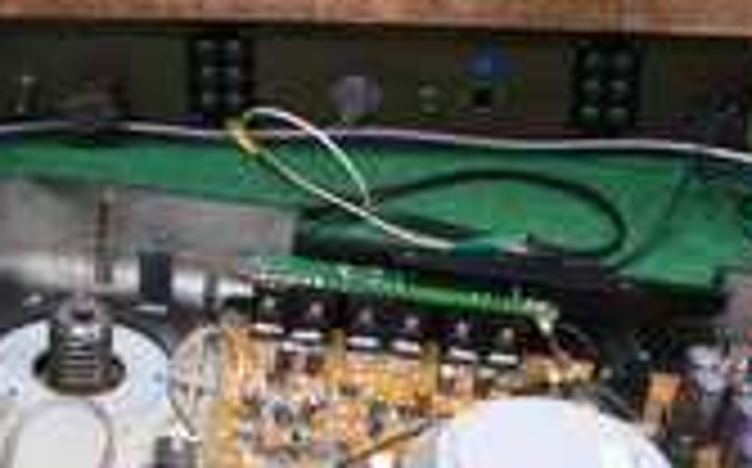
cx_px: 374
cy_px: 538
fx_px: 1781
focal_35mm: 87
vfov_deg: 14.6
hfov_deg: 23.8
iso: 200
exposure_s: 1/15
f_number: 2.8
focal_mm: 6
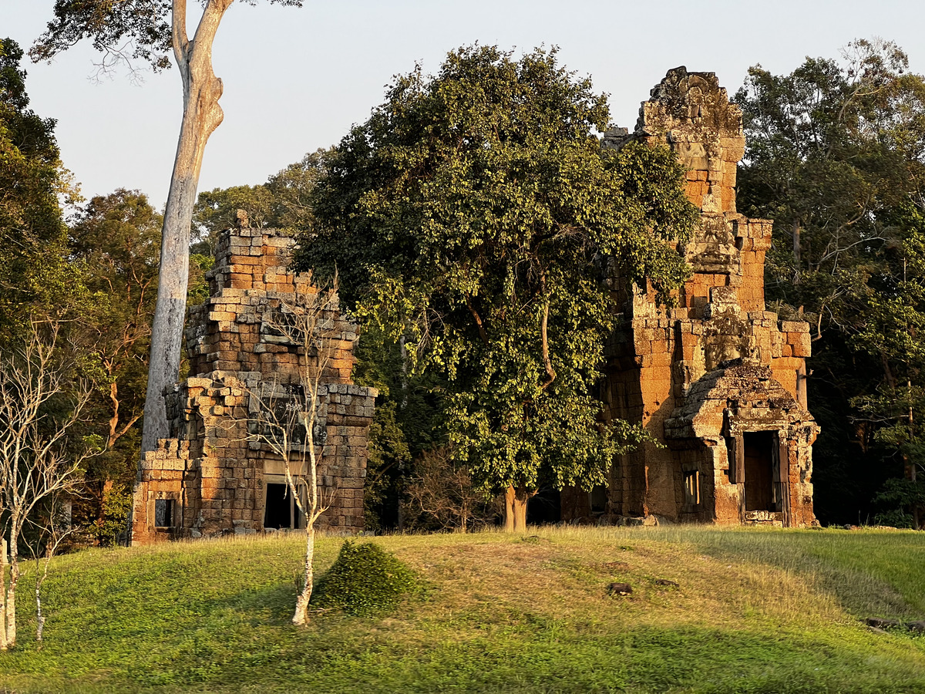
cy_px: 347
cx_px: 462
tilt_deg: +9.8
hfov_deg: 25.3
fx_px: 2058
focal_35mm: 77
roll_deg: -2.4
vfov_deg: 19.1
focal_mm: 9
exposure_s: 1/113
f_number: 2.8
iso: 32
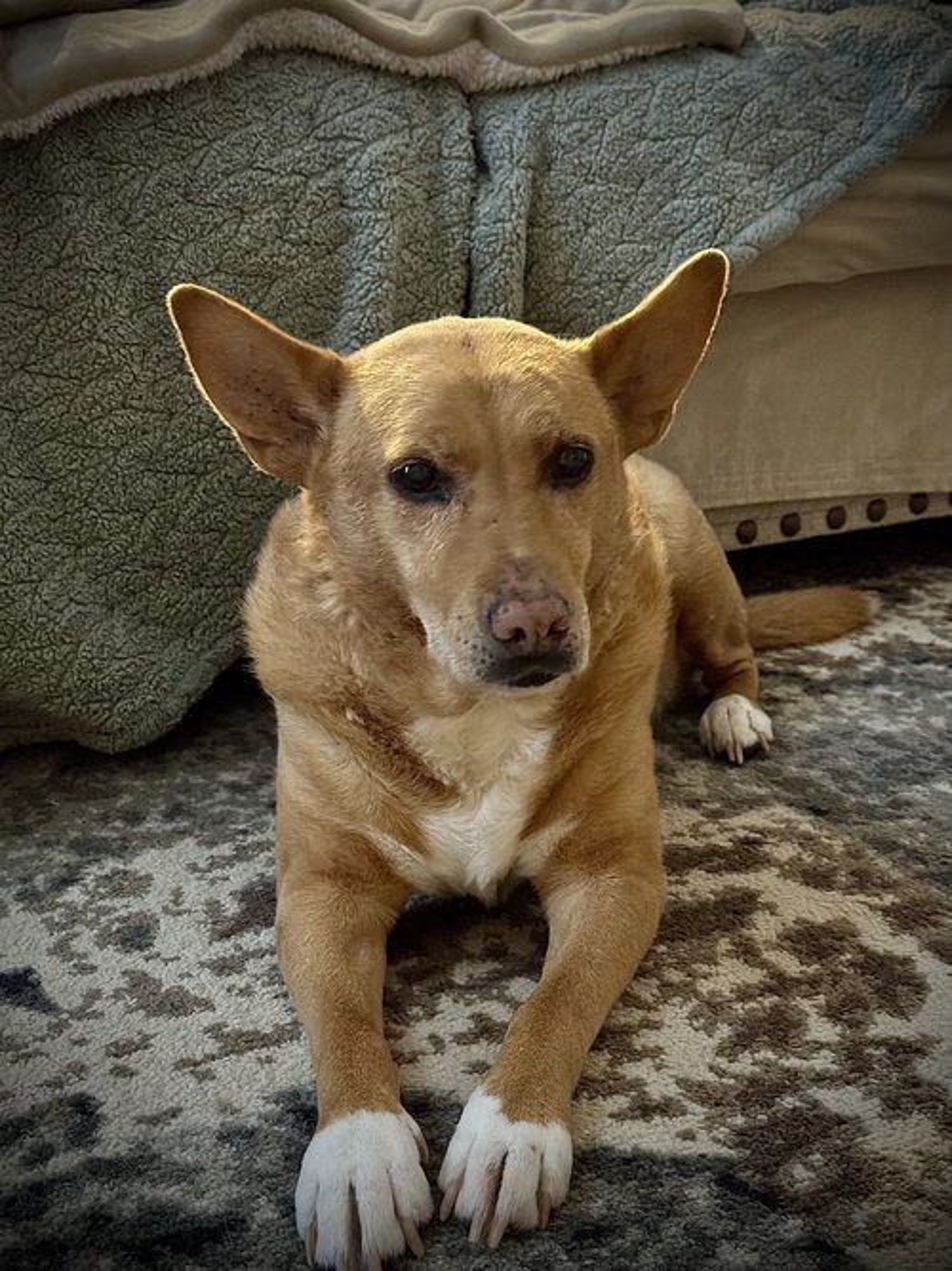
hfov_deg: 30.3
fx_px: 1761
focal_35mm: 48
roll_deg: +1.9
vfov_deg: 39.7
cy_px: 636
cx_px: 476
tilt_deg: -16.7
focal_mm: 6.76
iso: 800
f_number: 1.78
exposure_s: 1/20
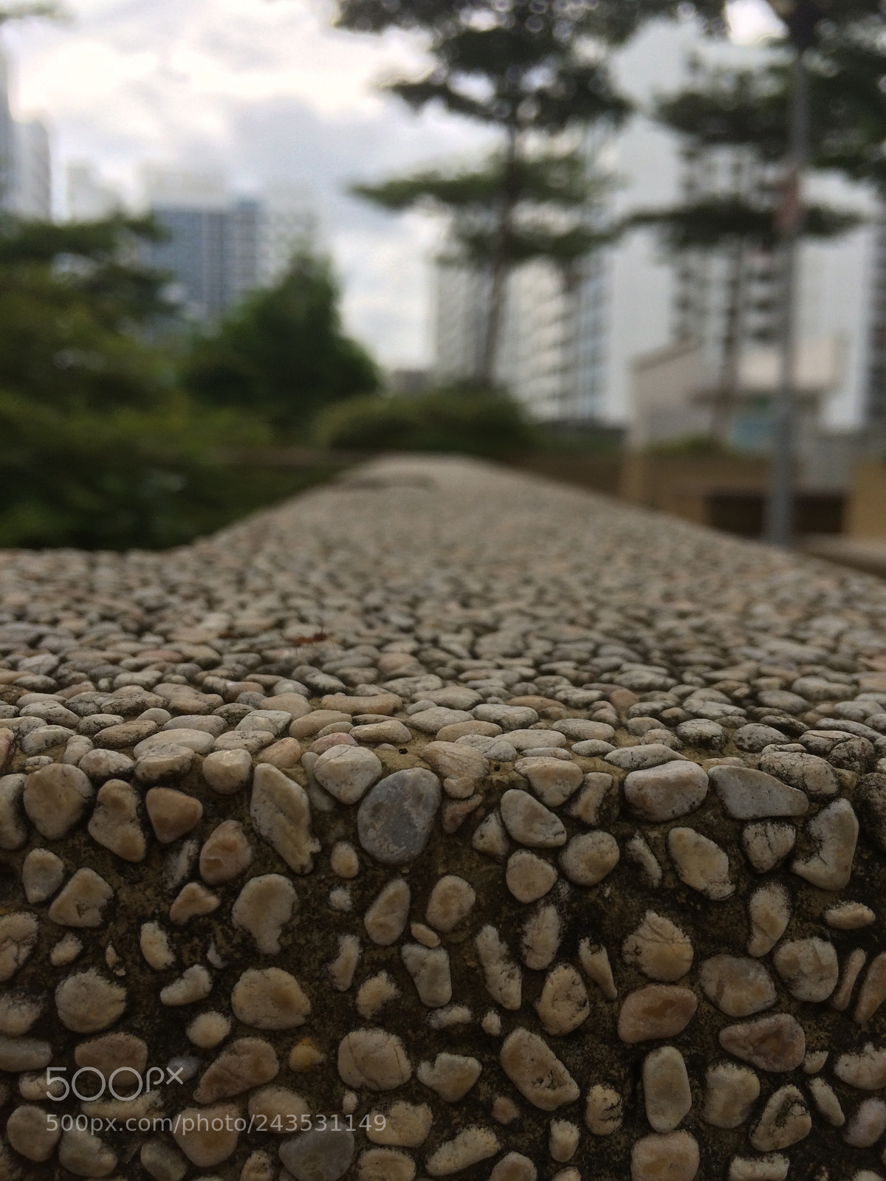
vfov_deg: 61.7
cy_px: 590
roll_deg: +0.2
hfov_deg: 48.2
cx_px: 443
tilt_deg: -12.6
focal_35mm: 29
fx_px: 990
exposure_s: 1/733
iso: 32
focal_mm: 4.15
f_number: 2.2
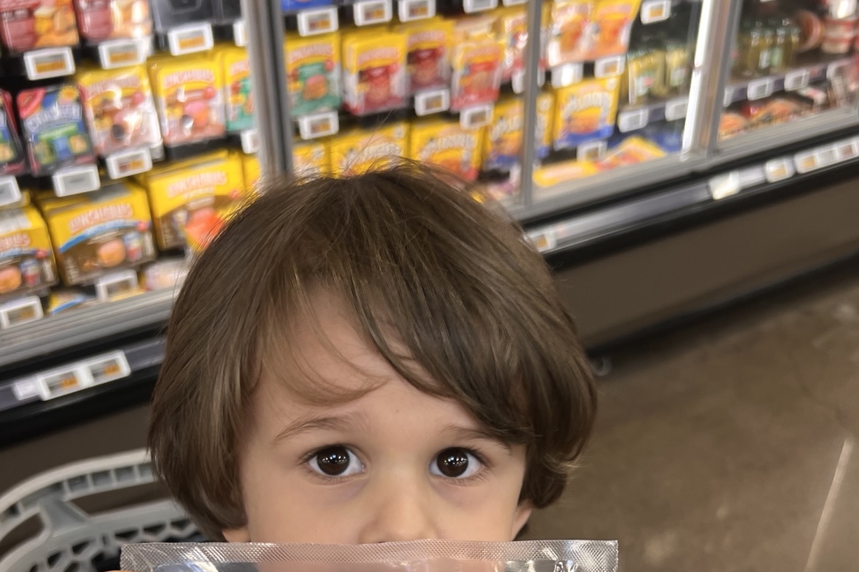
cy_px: 602
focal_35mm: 44
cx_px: 473
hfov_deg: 44.4
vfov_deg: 28.2
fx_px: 1050
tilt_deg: -41.5
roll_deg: -2.6
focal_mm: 5.7
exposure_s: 1/121
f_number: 1.5
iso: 125
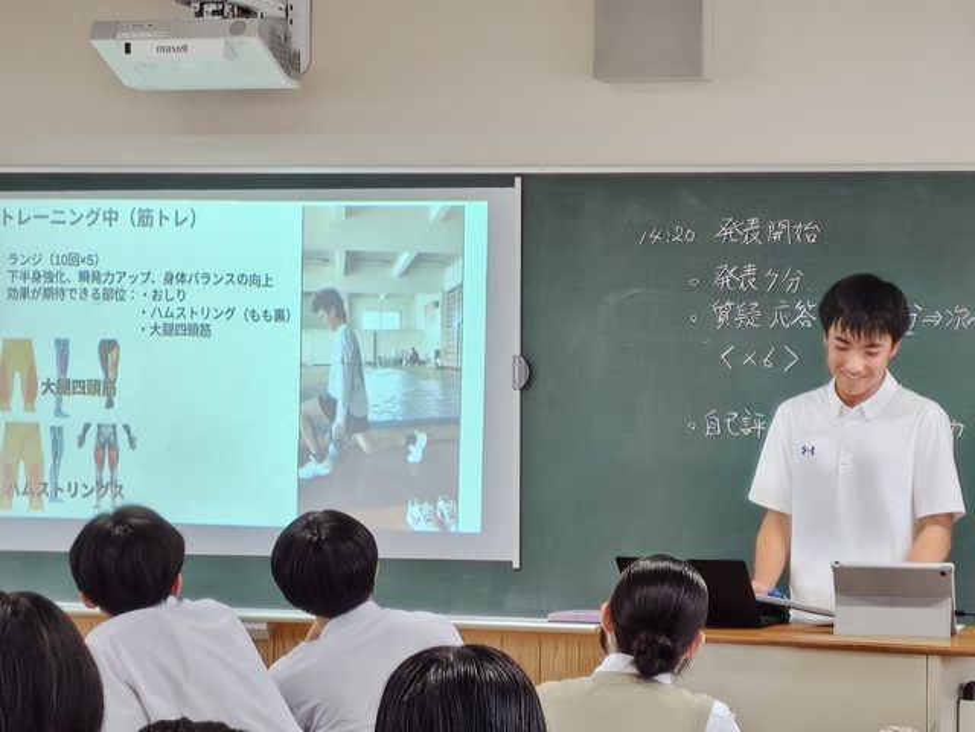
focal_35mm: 100
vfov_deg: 14.8
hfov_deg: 19.6
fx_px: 2817
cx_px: 488
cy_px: 366
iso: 239
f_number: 1.88
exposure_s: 1/120
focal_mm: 5.56
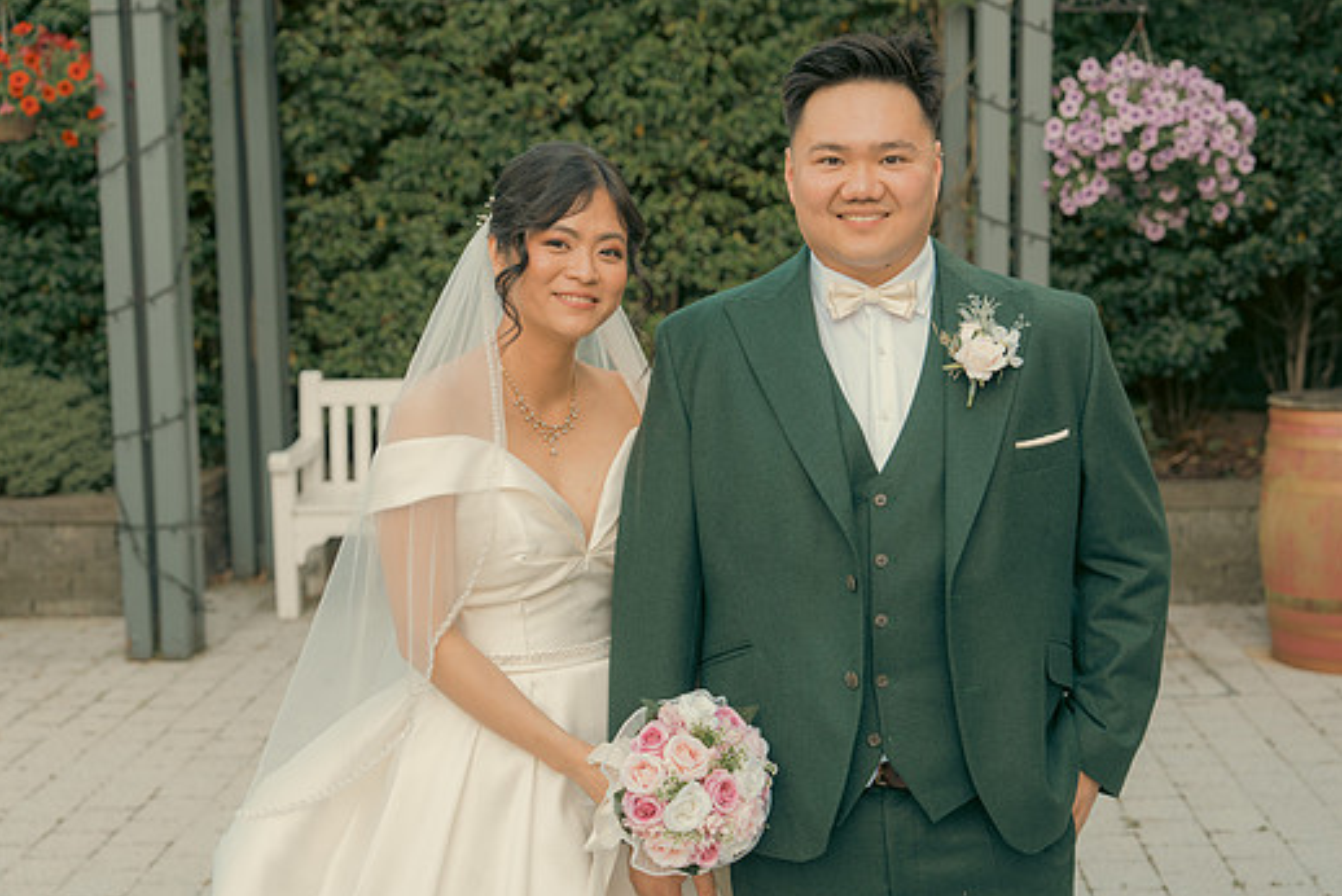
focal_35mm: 56
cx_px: 718
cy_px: 475
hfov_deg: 35.6
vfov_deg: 24.2
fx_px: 2089
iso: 125
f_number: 3.5
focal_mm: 50
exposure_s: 1/160
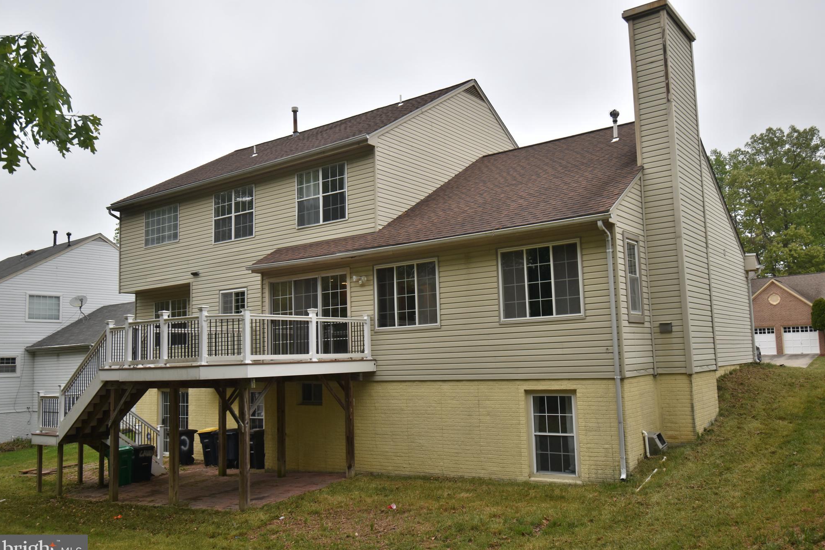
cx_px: 422
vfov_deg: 42.3
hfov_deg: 60.3
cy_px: 281
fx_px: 710
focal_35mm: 31
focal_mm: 20
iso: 100
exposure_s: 1/200
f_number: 6.3
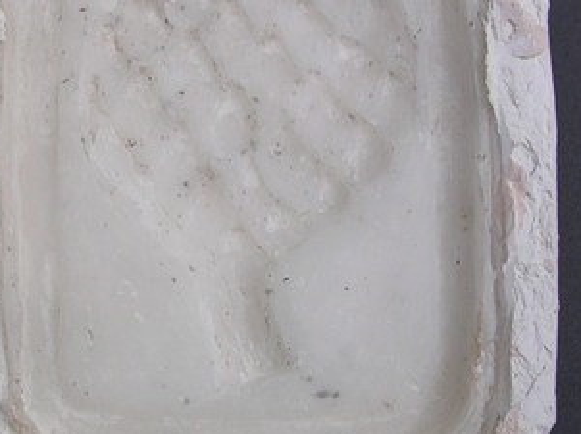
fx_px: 1409
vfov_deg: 17.5
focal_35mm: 84
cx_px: 197
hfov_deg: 23.2
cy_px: 188
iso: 50
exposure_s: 1/222
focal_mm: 5.8
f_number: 2.8
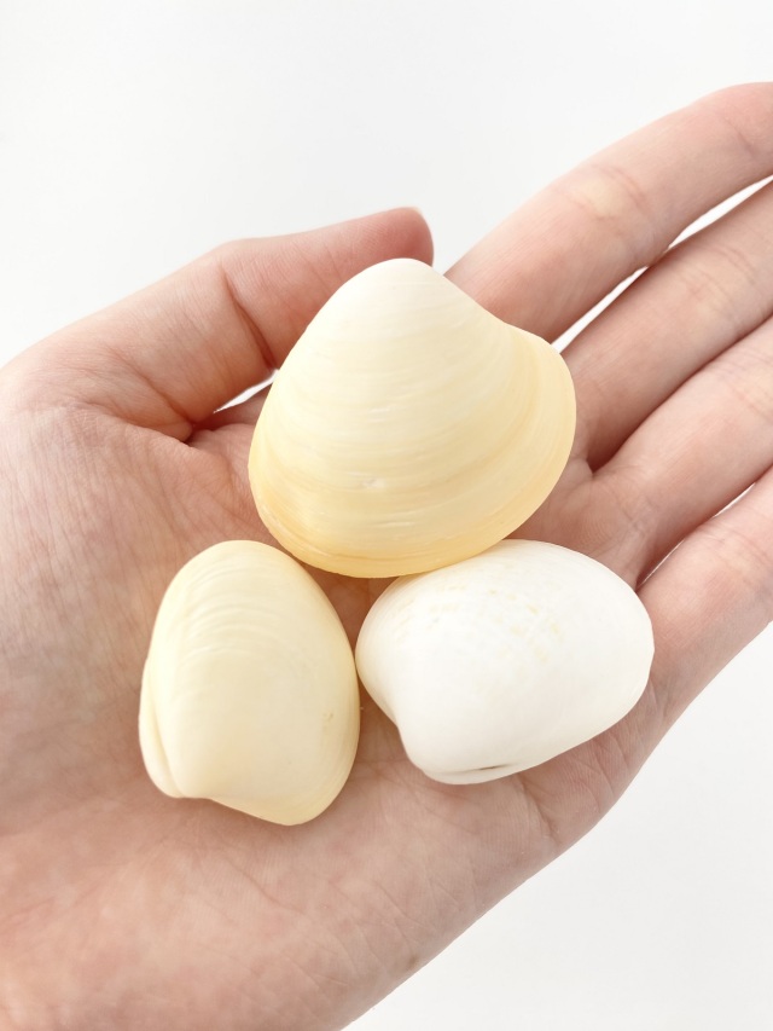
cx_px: 386
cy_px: 516
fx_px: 744
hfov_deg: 54.9
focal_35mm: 25
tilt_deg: -70.4
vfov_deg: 69.4
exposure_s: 1/275
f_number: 1.8
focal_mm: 4.25
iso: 32
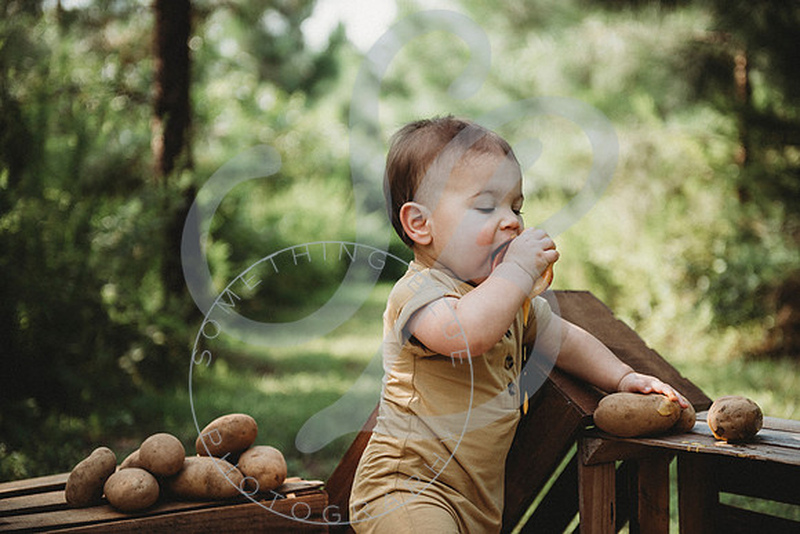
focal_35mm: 70
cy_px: 267
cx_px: 400
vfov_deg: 19.5
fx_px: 1556
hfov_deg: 28.8
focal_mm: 70
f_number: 2.8
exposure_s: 1/320
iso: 100
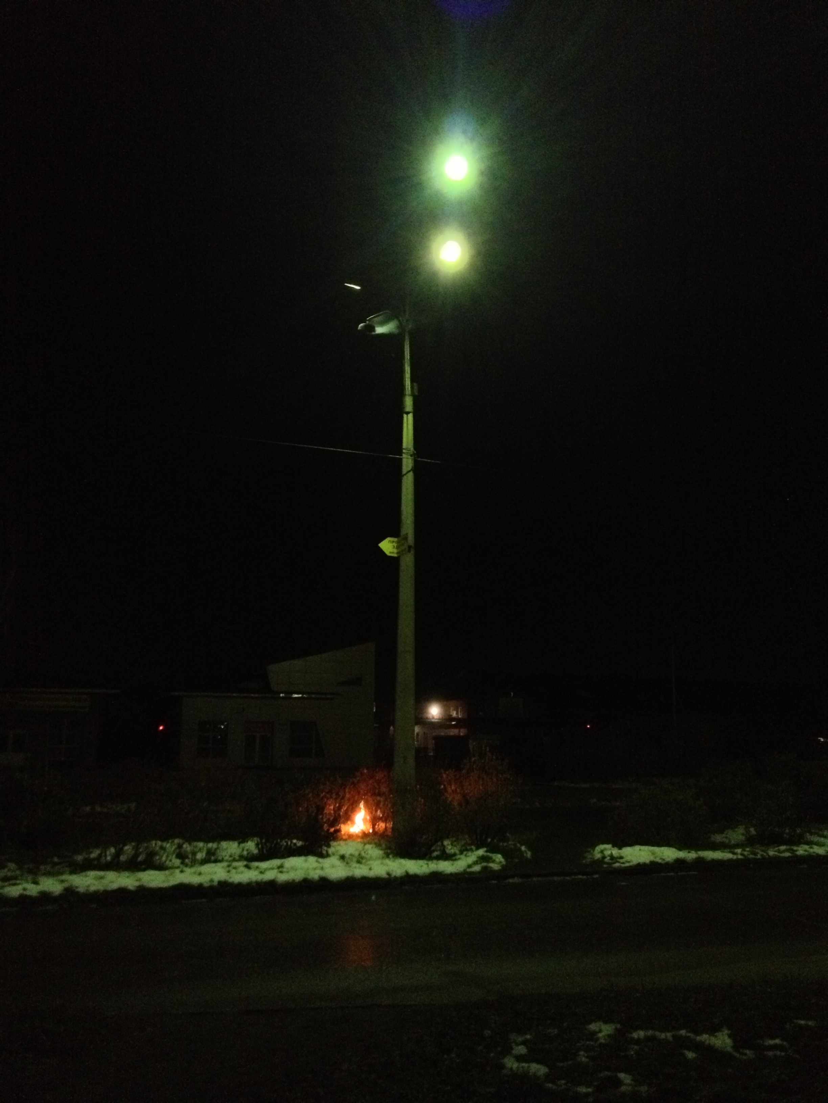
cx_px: 414
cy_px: 552
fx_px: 1116
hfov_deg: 40.7
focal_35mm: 35
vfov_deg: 52.6
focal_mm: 4.28
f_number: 2.4
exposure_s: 1/15
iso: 800
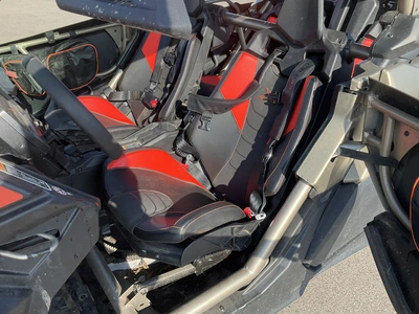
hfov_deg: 61.7
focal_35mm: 29
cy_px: 157
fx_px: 351
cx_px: 210
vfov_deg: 48.2
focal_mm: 3
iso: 25
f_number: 1.8
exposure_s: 1/409
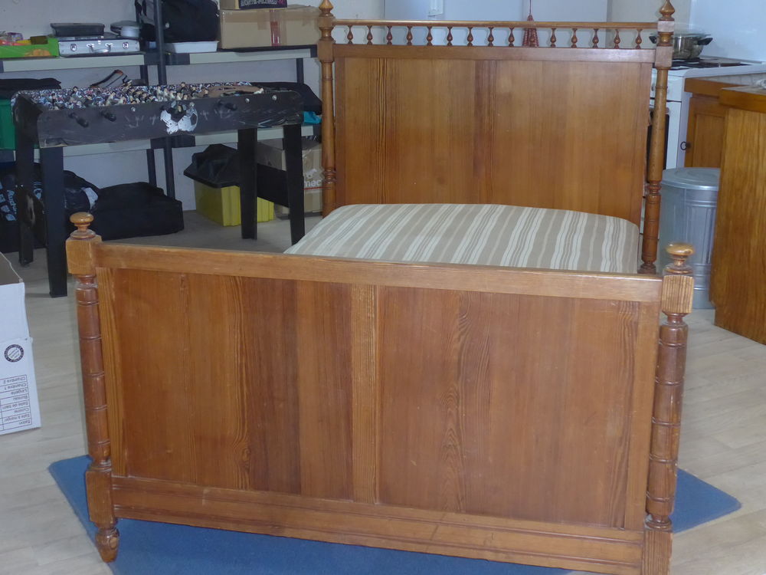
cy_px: 288
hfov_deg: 38.9
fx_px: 1084
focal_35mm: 49
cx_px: 383
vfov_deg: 29.7
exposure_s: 1/60
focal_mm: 10.1
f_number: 3.2
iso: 800
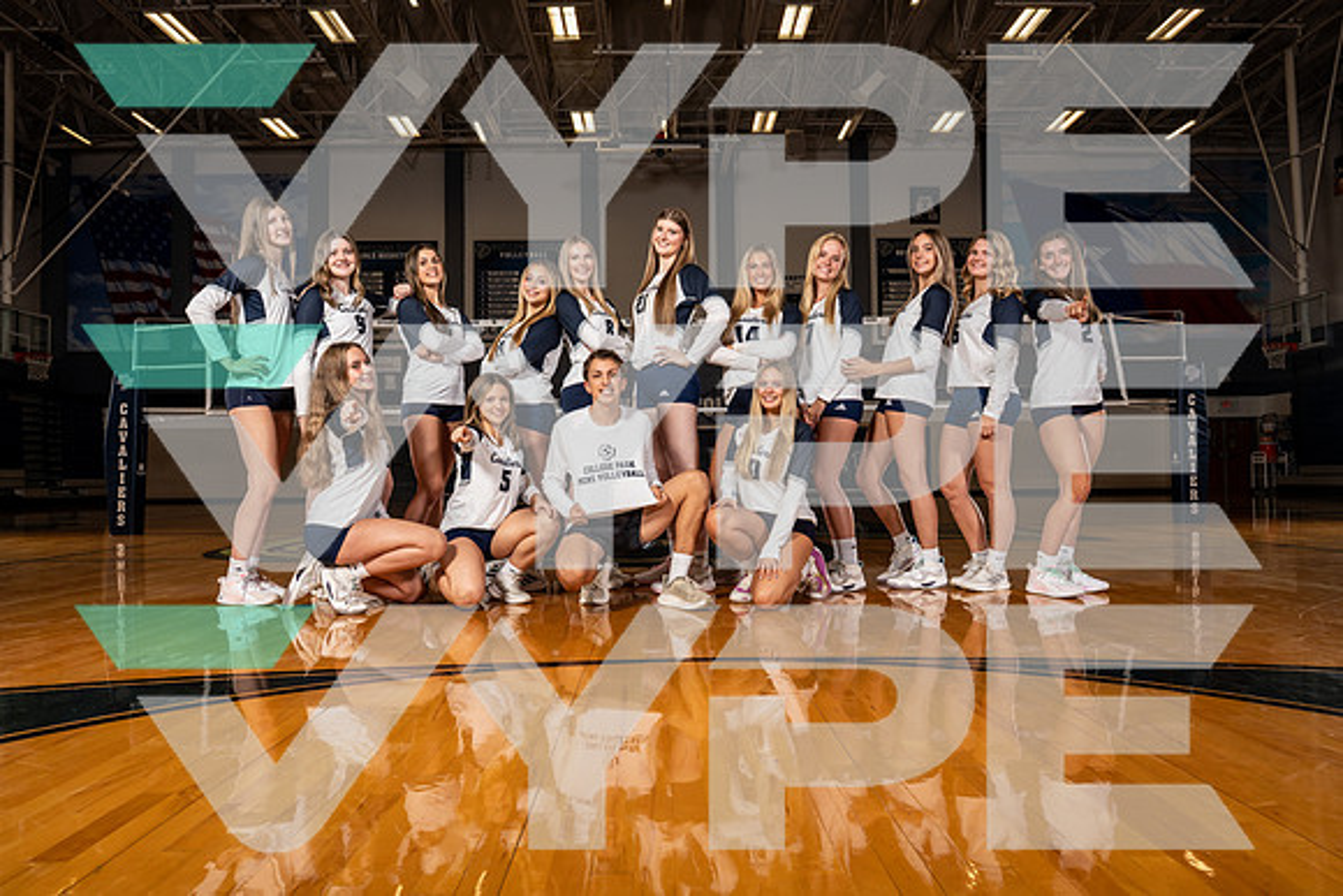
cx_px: 672
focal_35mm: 24
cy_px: 448
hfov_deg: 73.7
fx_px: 896
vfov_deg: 53.2
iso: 640
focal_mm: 24
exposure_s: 1/250
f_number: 11
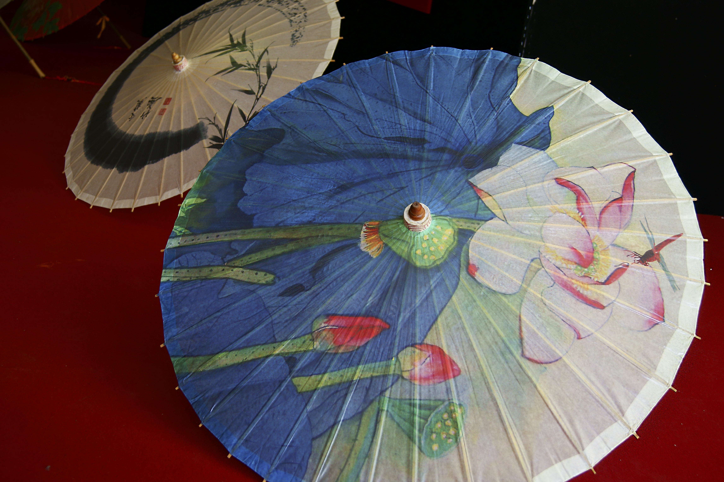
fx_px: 1055
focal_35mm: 52
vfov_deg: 25.7
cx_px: 362
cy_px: 241
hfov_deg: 37.9
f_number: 4.5
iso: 100
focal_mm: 35
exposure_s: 1/50
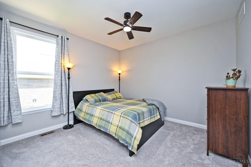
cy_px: 84
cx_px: 126
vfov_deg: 81.2
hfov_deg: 104.3
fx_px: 98
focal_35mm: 14
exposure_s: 1/100
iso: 200
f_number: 5
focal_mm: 14
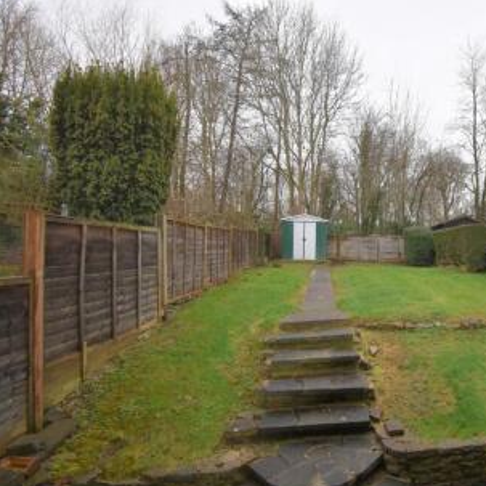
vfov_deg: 74.8
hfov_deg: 68.7
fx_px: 318
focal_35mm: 20
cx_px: 379
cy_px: 249
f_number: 5
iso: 160
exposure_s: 1/200
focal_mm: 10
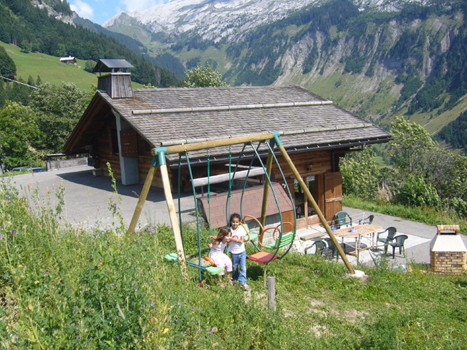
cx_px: 234
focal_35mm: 35
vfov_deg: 40.7
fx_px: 472
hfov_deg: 52.6
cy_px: 175
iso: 80
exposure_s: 1/200
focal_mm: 5.8
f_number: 5.6
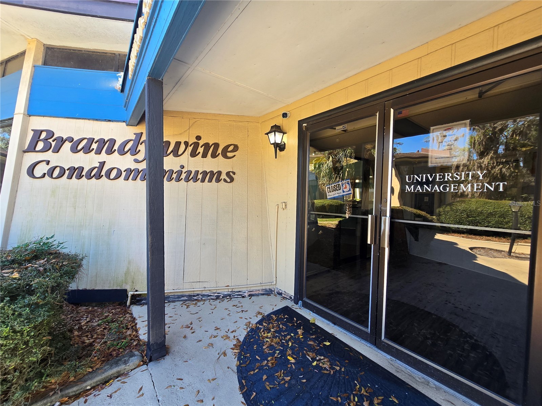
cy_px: 203
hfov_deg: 106.2
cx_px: 271
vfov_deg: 89.9
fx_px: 204
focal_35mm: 13
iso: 50
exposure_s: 1/120
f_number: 2.2
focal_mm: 2.2
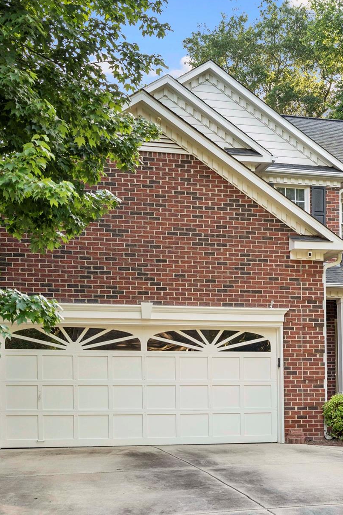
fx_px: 972
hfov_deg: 19.5
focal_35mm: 68
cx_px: 333
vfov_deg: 29.6
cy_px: 287
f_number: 4
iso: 250
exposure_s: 1/160
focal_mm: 40
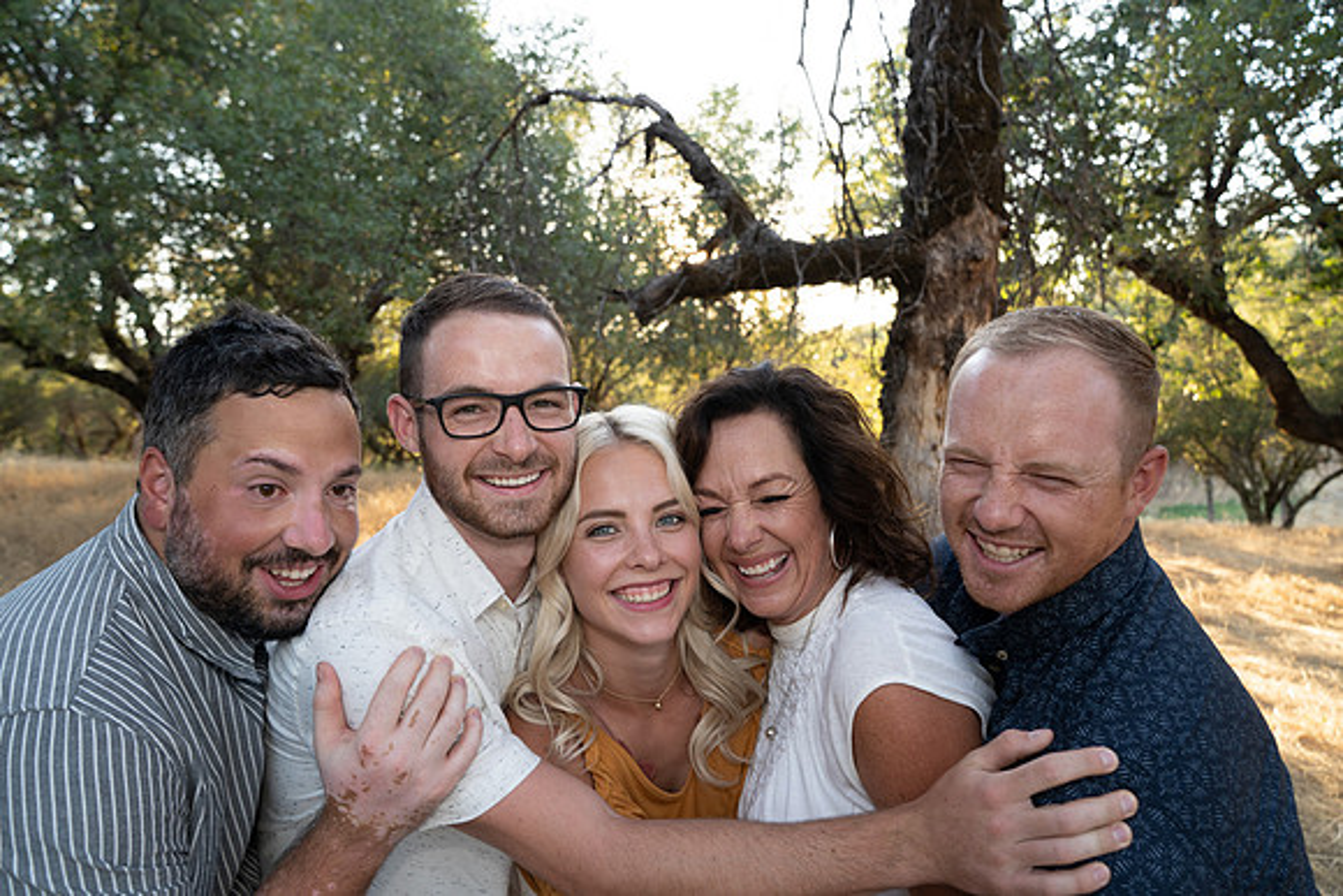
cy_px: 448
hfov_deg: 73.7
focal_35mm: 24
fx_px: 896
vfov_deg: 53.2
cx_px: 672
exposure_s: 1/125
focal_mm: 24
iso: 500
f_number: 4.5
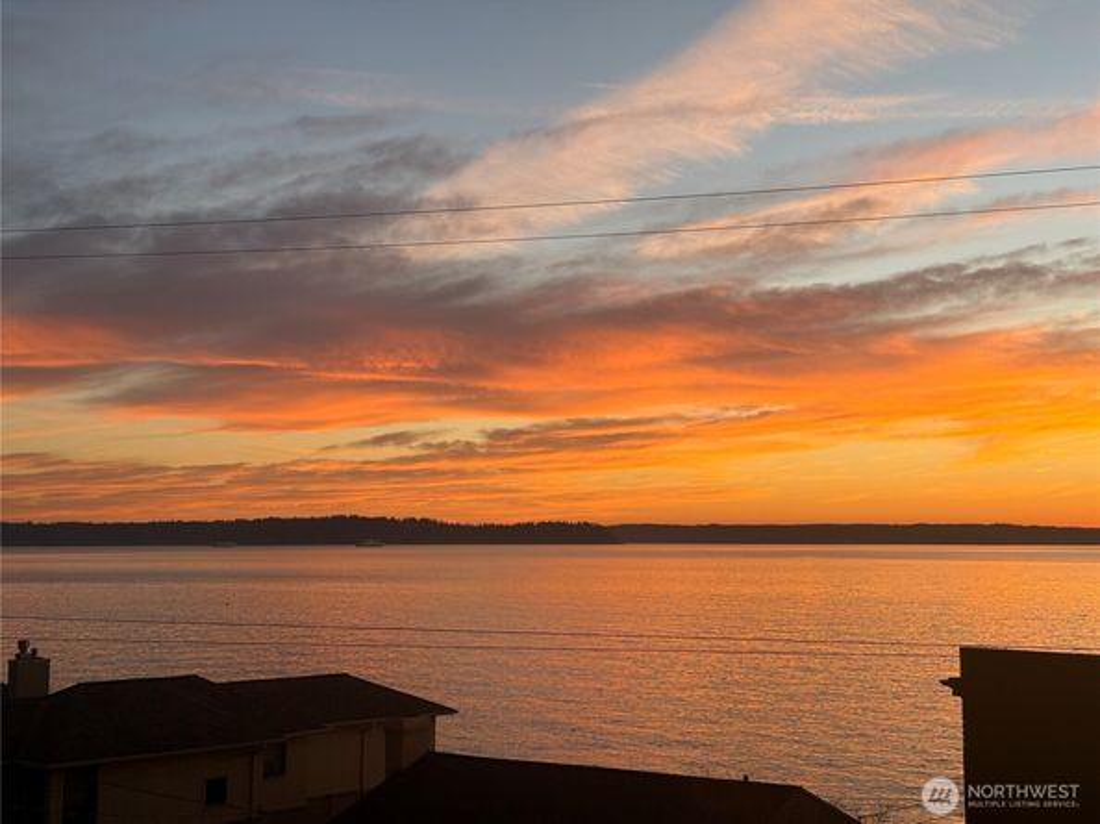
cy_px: 412
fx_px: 1525
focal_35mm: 48
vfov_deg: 30.2
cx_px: 550
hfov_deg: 39.7
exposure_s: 1/523
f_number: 1.78
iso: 64
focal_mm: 6.76
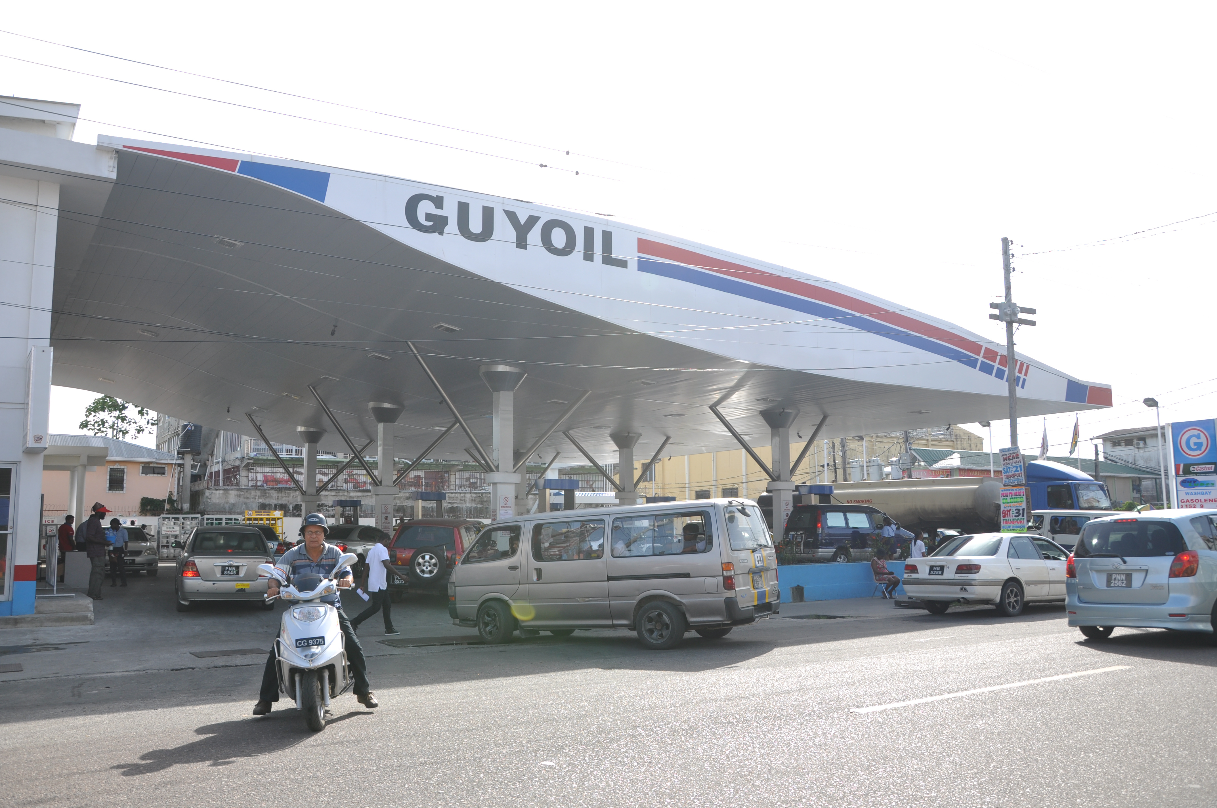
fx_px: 1064
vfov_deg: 41.6
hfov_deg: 59.6
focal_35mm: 32
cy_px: 404
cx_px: 608
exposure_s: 1/250
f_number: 7.1
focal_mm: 21
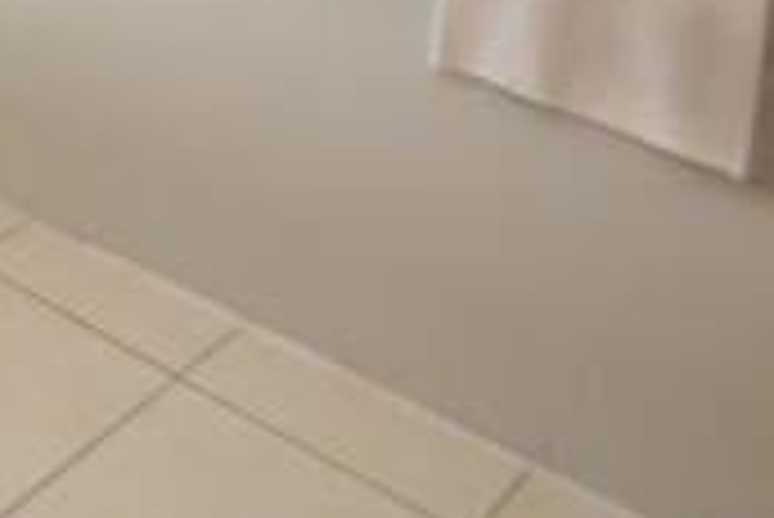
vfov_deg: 19.0
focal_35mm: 57
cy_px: -381
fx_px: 1227
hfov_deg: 28.8
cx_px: -223
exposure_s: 1/60
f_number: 3.5
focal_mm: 10
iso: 1100
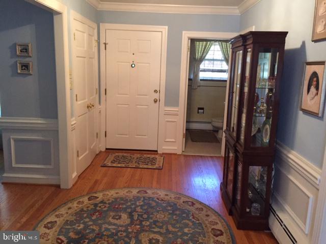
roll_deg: -0.7
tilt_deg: -11.9
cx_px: 163
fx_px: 273
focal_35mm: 29
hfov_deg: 61.7
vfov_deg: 48.2
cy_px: 122
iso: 250
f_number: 2.2
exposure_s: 1/30
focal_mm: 4.15
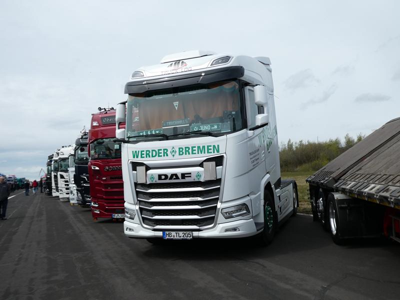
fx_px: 358
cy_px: 150
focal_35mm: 31
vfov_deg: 45.4
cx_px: 200
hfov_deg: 58.4
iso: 80
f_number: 3.5
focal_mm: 5.4
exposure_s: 1/800
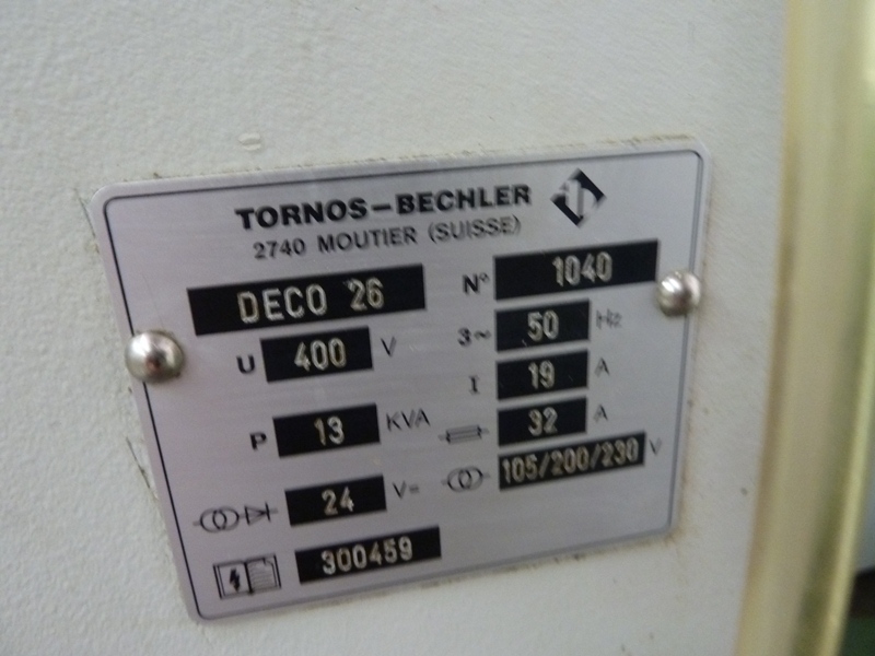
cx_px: 438
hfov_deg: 69.4
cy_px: 328
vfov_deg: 54.9
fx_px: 632
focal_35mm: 25
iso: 400
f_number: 3.3
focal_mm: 4.1
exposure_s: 1/6
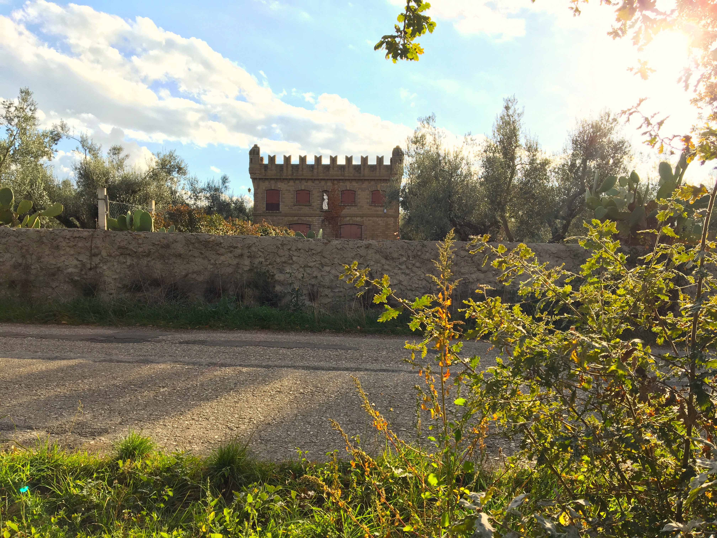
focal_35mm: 29
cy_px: 269
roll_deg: -0.8
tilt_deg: -0.1
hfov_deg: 61.7
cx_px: 358
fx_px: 601
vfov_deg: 48.2
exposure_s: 1/630
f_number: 2.2
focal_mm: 4.15
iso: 25
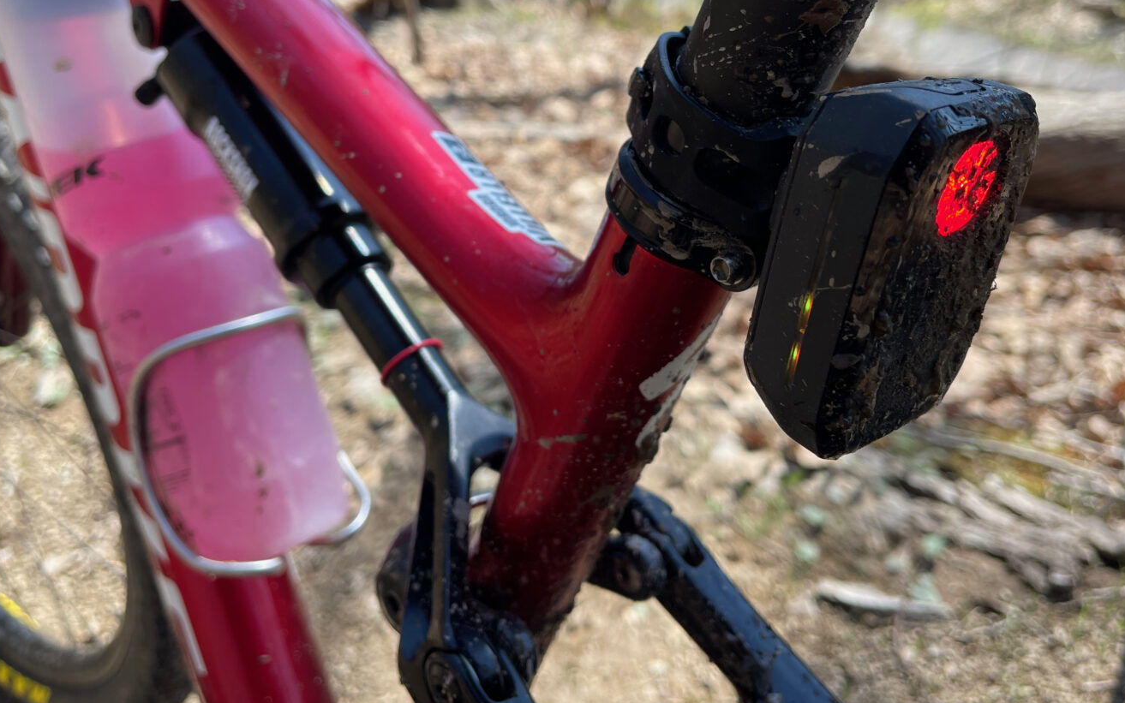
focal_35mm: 31
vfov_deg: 40.1
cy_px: 231
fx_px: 951
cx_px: 595
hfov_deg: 61.2
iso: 32
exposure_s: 1/780
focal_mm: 5.1
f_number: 1.6
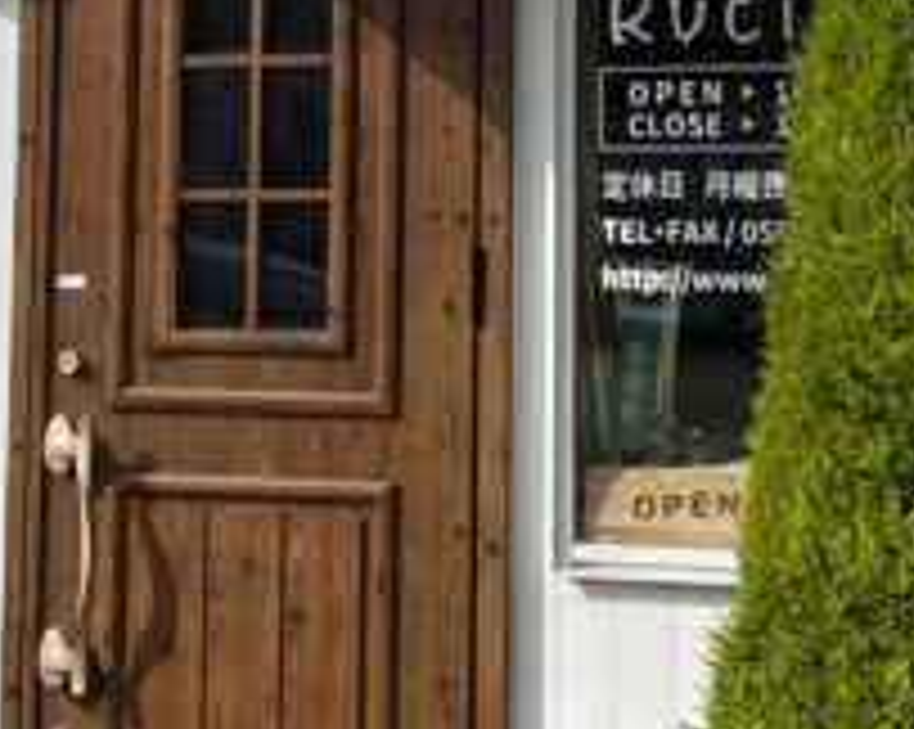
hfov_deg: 15.1
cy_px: -126
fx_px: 3459
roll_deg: +0.0
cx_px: 441
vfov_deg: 11.8
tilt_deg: +6.0
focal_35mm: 128
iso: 50
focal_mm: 5.1
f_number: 1.6
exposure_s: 1/5556
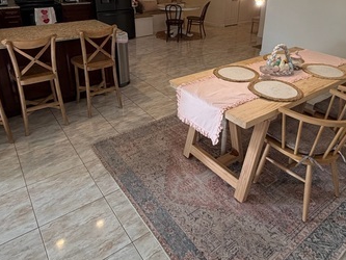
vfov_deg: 48.5
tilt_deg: -21.6
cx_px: 176
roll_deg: +0.1
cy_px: 76
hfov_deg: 63.4
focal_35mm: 28
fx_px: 280
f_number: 2.2
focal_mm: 2.22
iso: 200
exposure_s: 1/120
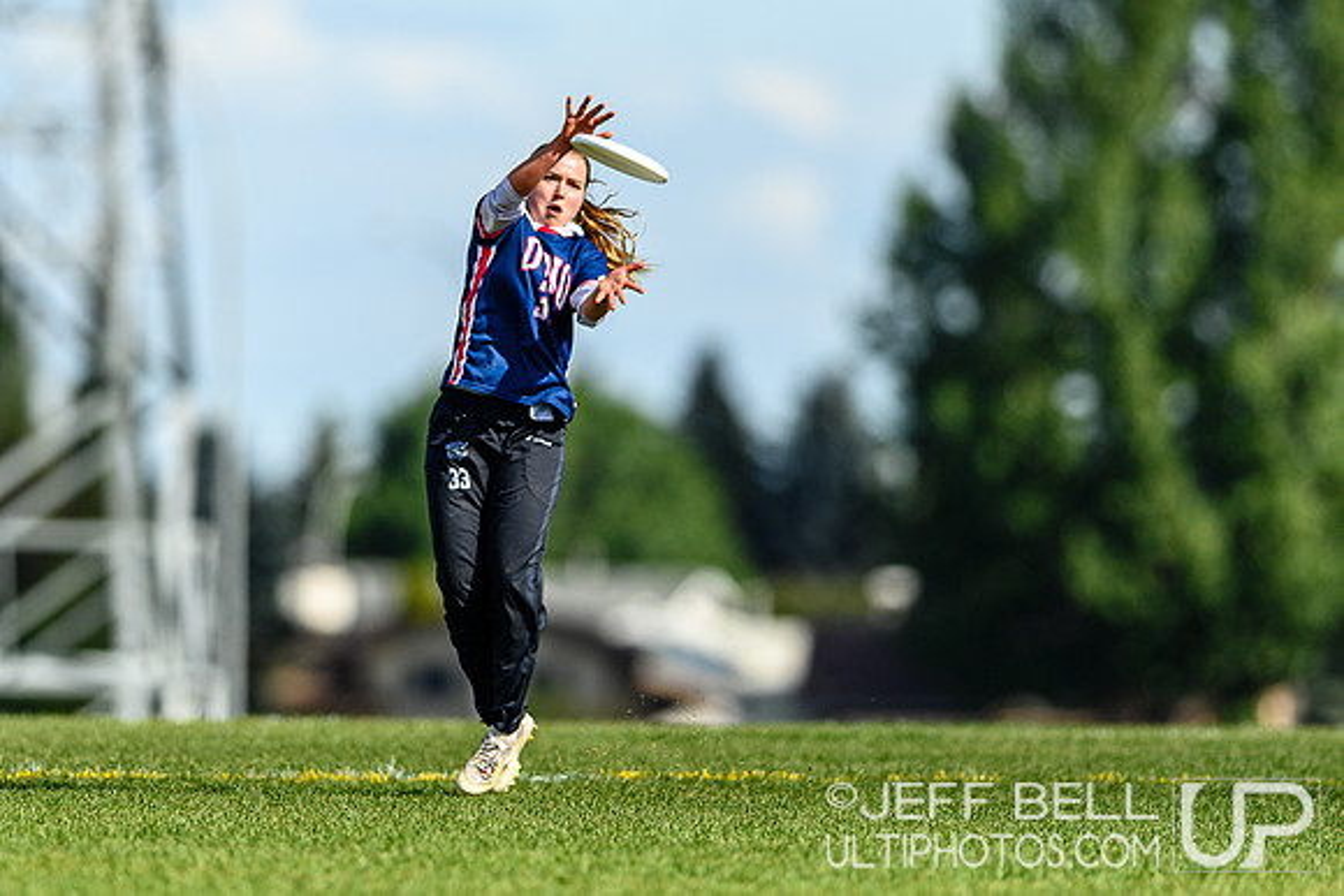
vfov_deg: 1.6
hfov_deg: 2.5
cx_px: 492
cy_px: 372
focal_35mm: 841
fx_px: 31390
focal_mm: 400
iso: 100
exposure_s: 1/2000
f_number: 3.2
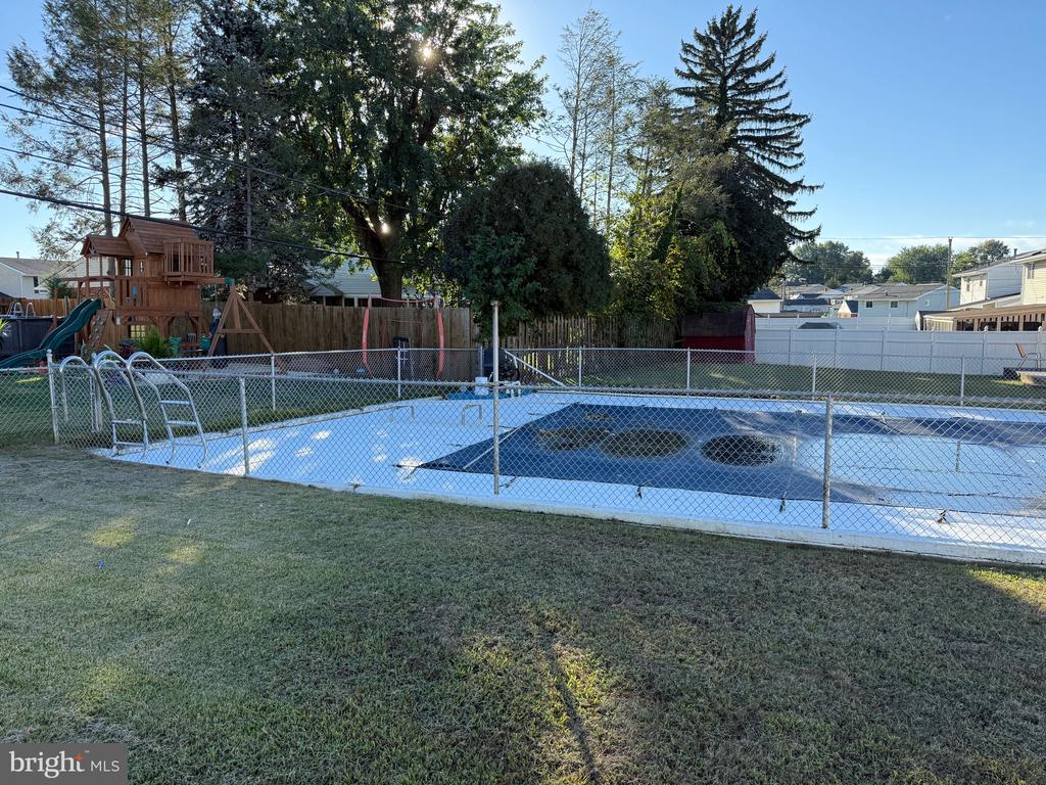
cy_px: 392
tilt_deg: -2.0
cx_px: 523
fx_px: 725
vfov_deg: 56.8
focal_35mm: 24
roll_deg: +0.5
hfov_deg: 71.6
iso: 100
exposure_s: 1/1230
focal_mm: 6.76
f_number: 1.78
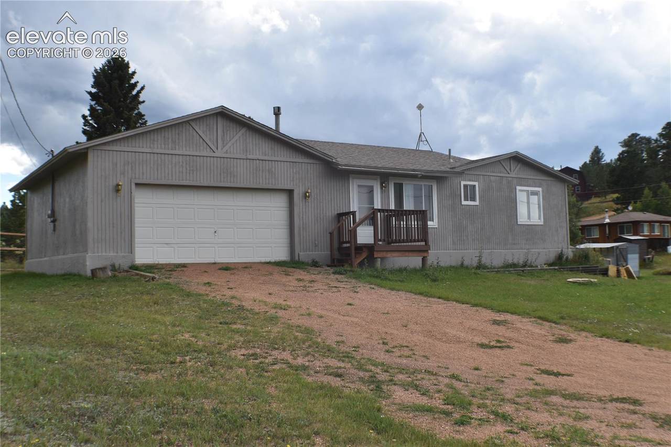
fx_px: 950
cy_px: 224
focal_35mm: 51
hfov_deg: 38.9
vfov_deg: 26.5
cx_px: 336
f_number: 9
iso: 200
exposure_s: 1/320
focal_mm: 34
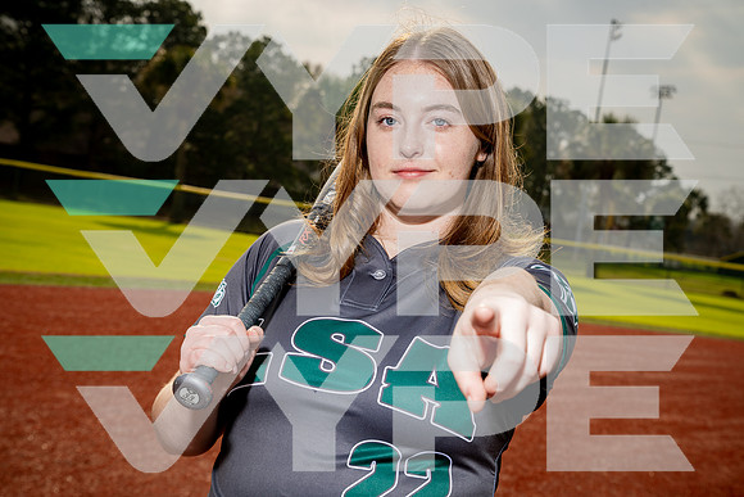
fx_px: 1220
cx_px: 372
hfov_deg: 33.9
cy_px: 248
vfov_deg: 23.0
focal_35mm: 59
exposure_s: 1/250
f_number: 8
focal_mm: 59
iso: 100
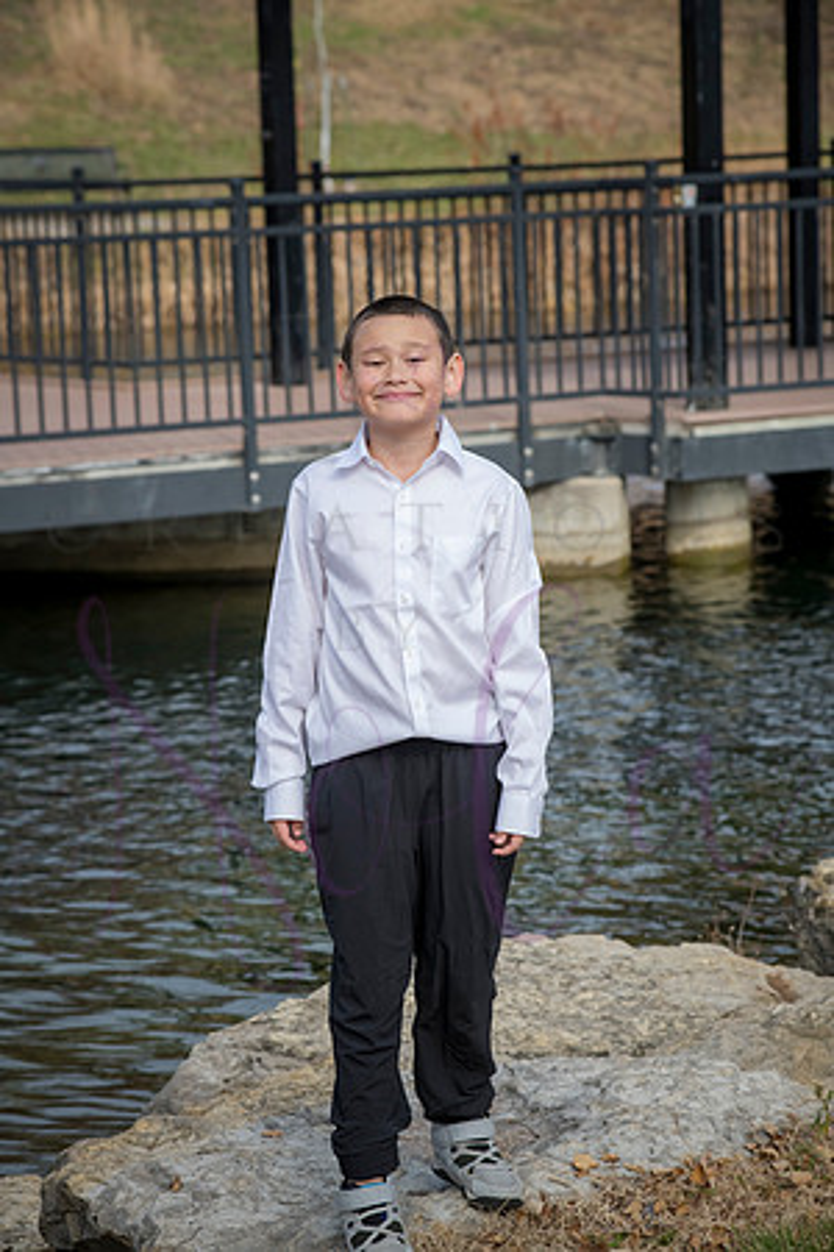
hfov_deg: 11.0
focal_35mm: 125
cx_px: 417
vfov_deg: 16.4
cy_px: 626
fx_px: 4343
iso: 400
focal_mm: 125
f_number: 8
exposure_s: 1/640
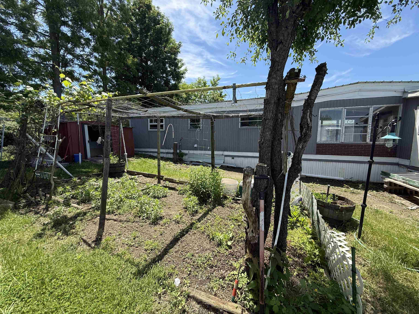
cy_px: 157
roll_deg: -0.7
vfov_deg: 85.7
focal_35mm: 14
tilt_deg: -5.7
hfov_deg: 102.1
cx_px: 210
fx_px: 169
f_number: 2.2
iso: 64
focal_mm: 2.22
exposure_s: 1/734
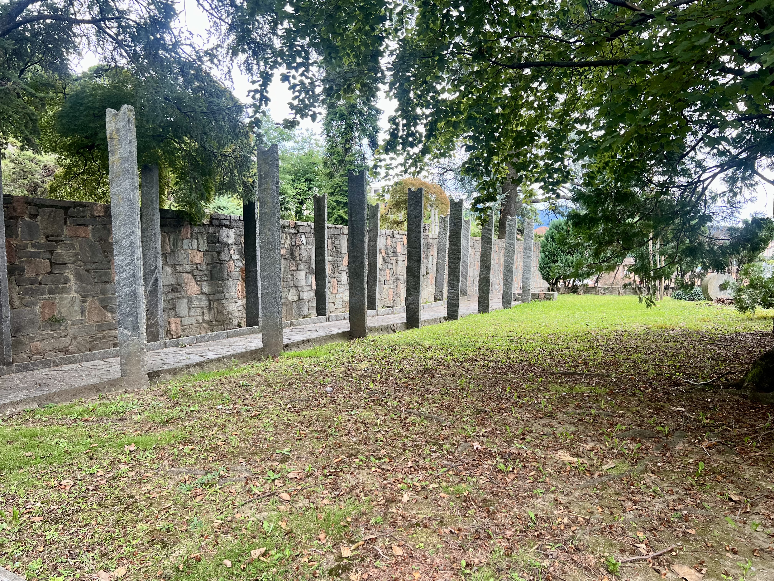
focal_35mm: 26
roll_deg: +1.4
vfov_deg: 53.1
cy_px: 290
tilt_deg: -3.8
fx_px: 581
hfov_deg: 67.3
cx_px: 387
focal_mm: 5.7
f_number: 1.5
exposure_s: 1/121
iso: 125
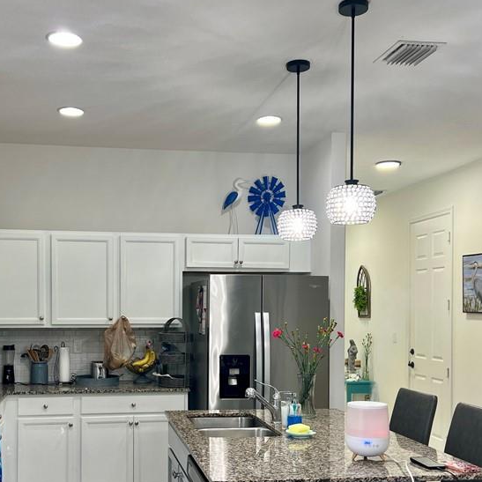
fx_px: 677
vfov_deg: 38.8
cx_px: 189
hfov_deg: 39.0
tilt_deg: -1.0
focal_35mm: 43
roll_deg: +0.0
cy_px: 317
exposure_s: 1/60
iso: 80
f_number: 1.5
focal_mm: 5.7
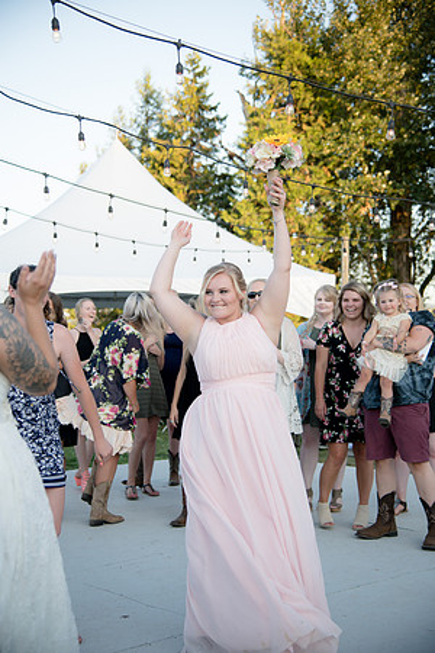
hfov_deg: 26.0
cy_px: 326
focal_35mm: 52
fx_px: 942
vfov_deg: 38.2
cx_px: 218
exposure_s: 1/400
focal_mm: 52
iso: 400
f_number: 4
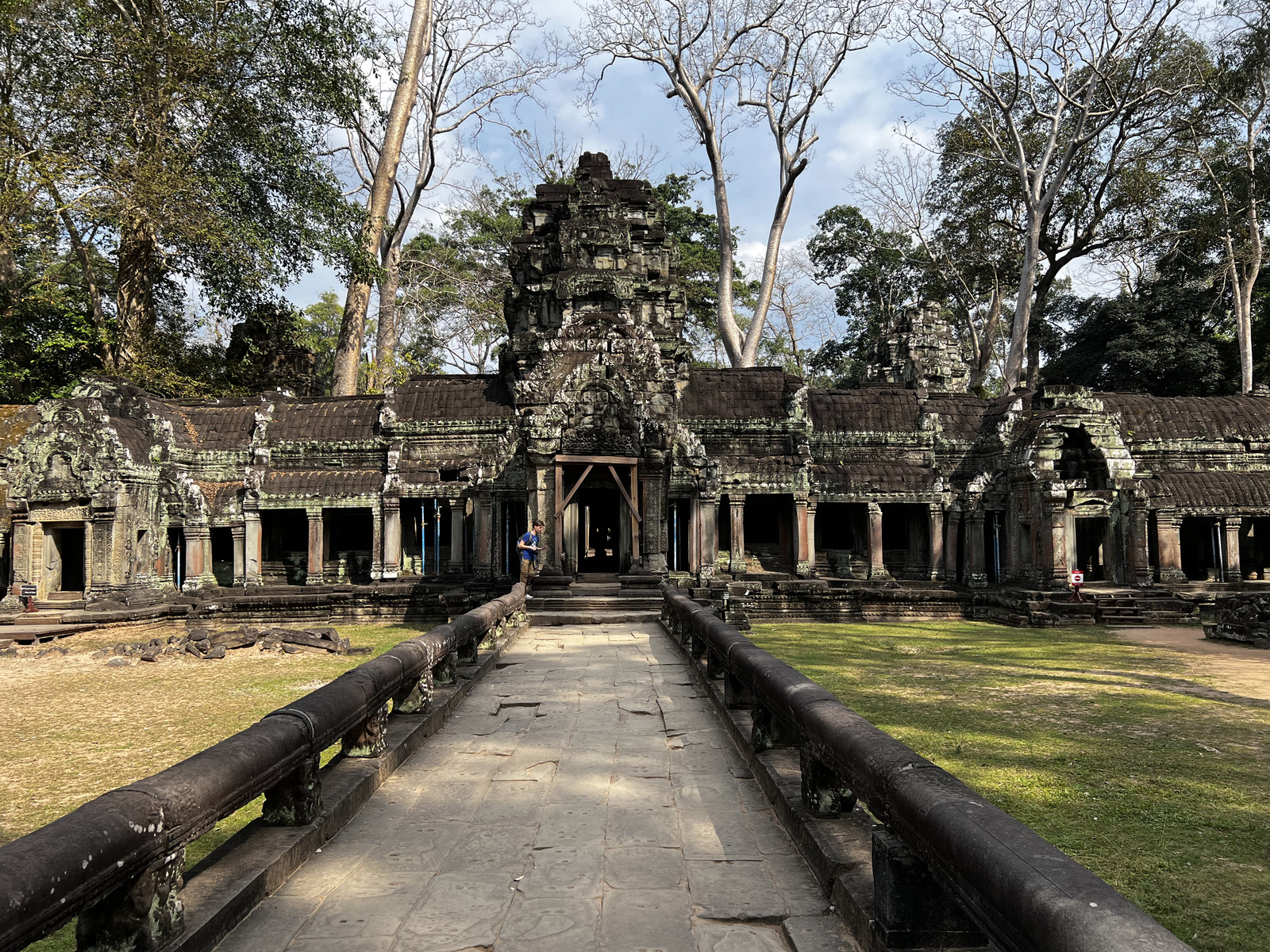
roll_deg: +1.2
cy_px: 476
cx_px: 635
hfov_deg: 67.3
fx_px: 954
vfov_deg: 53.1
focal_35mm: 26
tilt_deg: +4.0
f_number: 1.5
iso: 50
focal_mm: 5.7
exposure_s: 1/2252
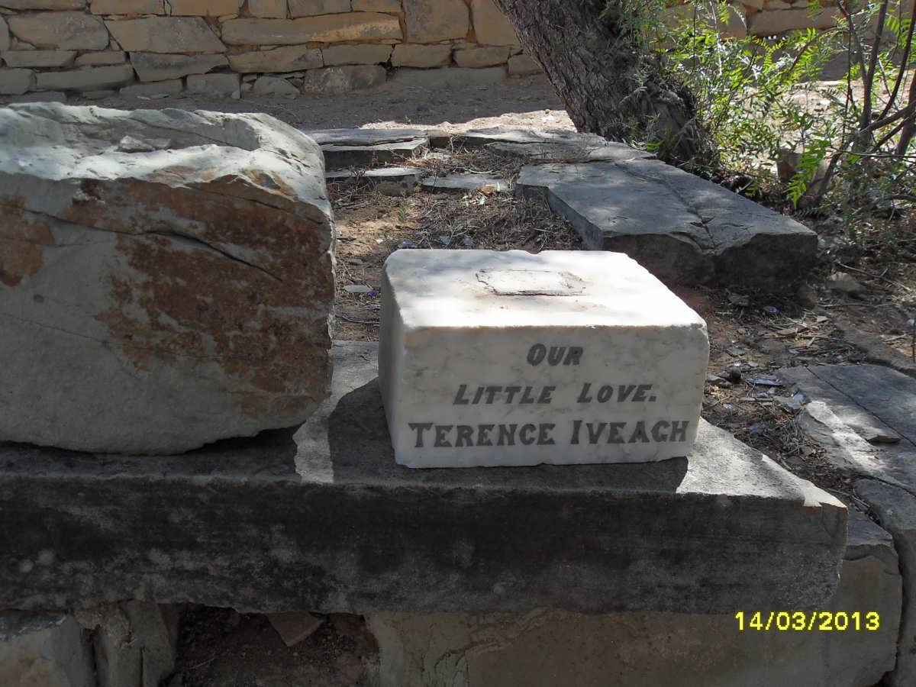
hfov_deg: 52.6
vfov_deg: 40.7
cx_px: 458
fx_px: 926
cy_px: 344
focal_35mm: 35
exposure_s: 1/350
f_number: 3.5
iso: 80
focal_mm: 6.3
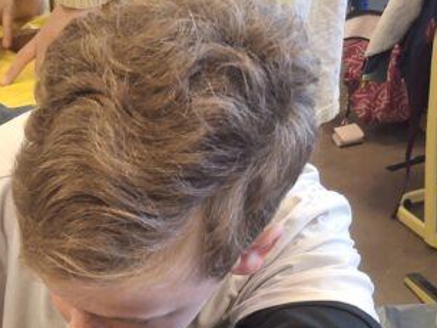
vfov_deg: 21.5
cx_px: -7
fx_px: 796
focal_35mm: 63
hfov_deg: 28.7
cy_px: 404
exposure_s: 1/50
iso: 160
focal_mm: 4.69
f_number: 1.8
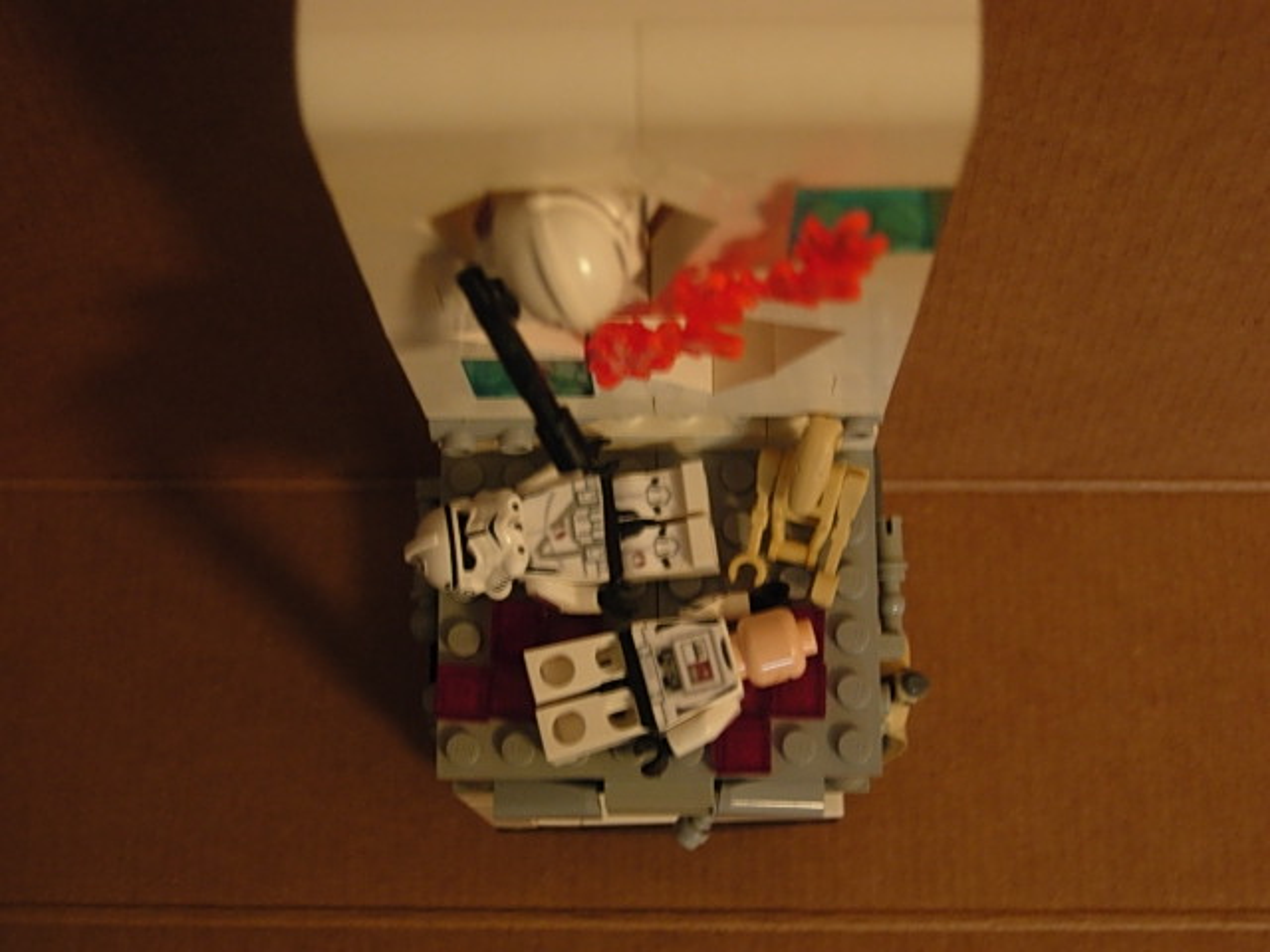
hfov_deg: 31.2
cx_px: 635
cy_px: 476
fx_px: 2275
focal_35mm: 62
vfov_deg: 23.7
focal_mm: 12.9
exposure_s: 1/4
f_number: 3.5
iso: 188
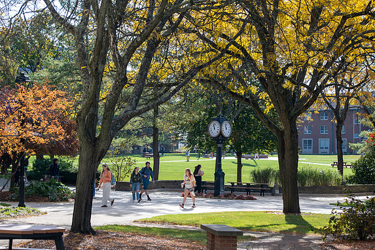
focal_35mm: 86
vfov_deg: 15.9
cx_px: 188
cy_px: 125
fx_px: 896
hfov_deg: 23.6
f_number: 5.6
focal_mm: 85
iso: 200
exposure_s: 1/400
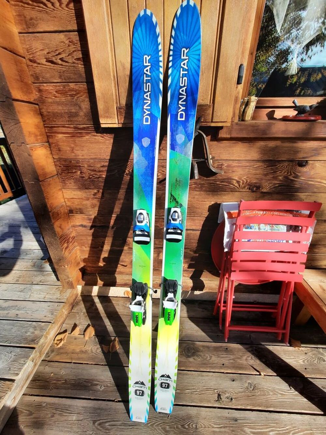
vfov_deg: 106.2
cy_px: 218
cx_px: 163
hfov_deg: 89.9
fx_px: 163
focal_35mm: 13
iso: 40
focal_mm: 1.74
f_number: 2.2
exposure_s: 1/998
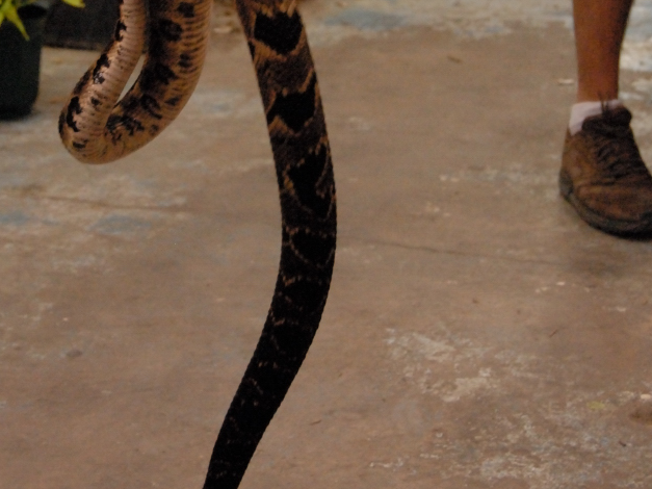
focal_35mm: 107
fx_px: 2015
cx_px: 234
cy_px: 18
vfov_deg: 13.7
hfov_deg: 18.3
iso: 1600
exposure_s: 1/60
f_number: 5.6
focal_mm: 36
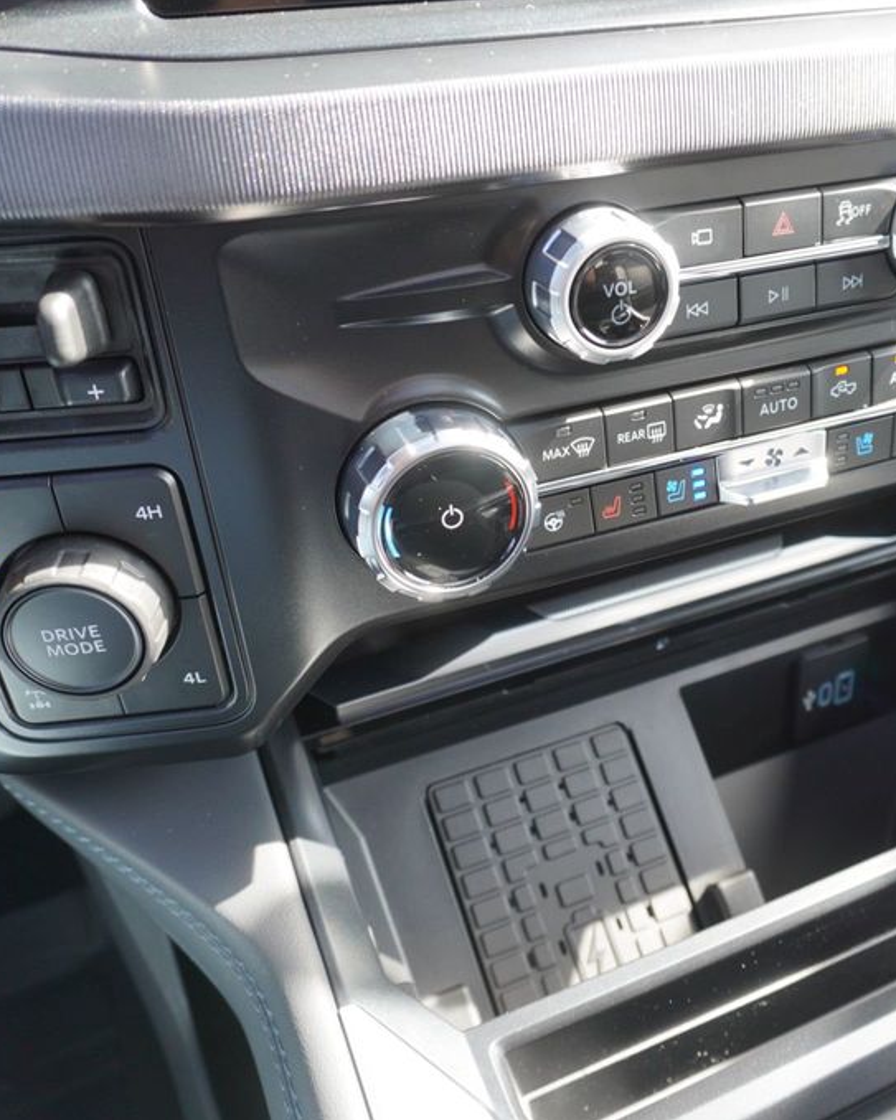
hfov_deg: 42.4
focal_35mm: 34
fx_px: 1127
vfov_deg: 52.9
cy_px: 559
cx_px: 640
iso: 250
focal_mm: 16
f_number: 4
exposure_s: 1/60
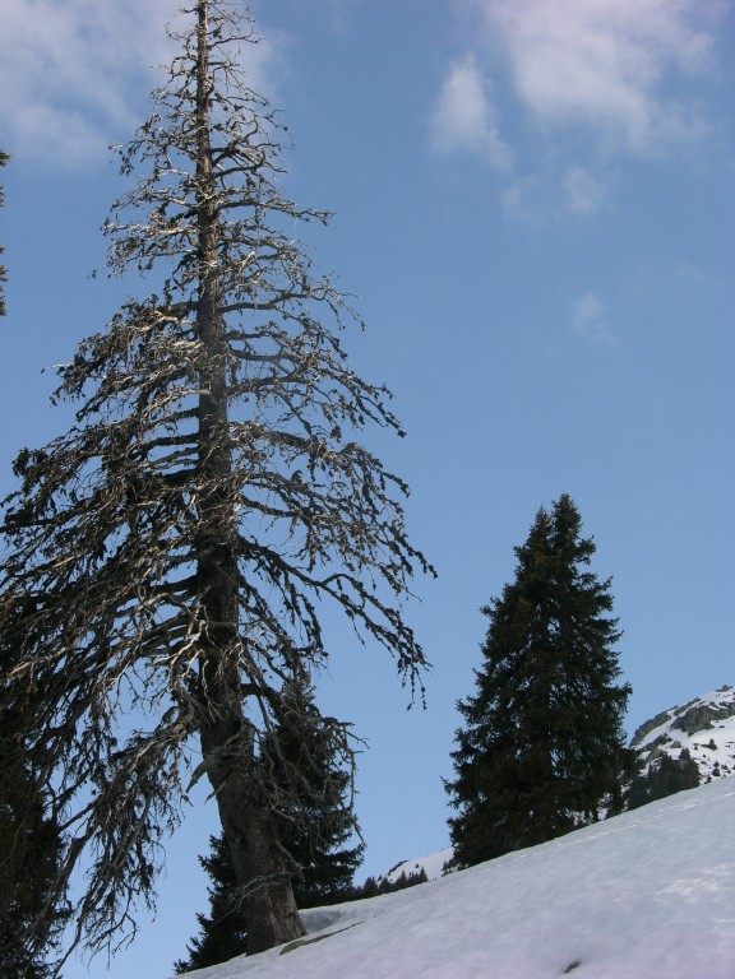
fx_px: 1982
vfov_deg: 27.8
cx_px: 368
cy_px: 490
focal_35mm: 70
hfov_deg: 21.0
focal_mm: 17.8
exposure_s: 1/260
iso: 50
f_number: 5.2
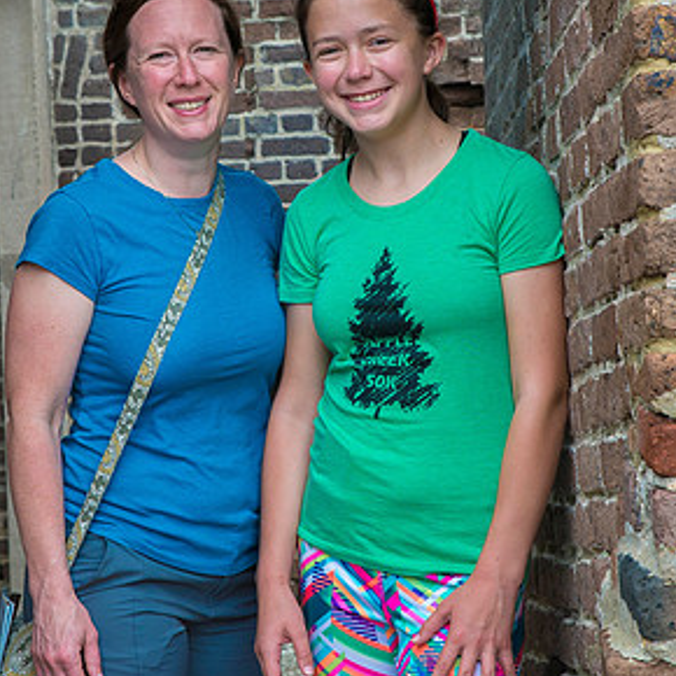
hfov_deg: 14.6
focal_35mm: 119
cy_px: 246
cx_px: 298
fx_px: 2629
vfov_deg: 14.6
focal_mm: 70
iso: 800
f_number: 10
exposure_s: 1/400
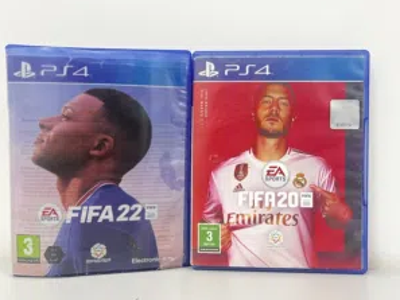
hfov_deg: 52.6
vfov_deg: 40.7
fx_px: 405
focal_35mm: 35
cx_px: 199
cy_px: 149
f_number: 1.6
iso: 250
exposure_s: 1/50
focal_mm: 5.1
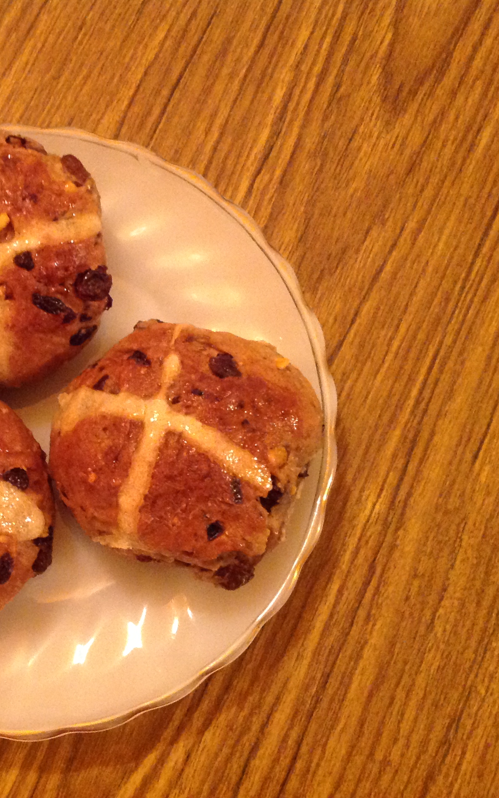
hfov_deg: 24.9
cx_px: 35
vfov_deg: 40.3
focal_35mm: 50
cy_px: 397
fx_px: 1088
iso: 500
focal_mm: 4.28
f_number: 2.4
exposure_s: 1/15
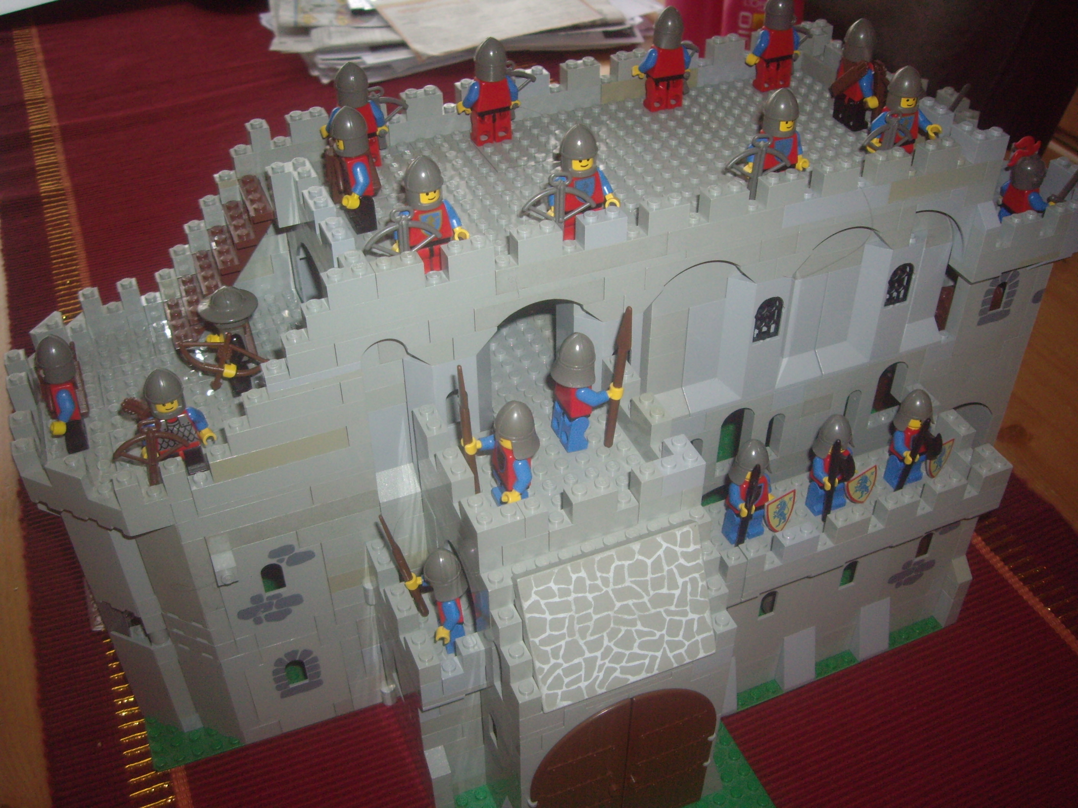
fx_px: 1183
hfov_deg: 49.0
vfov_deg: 37.7
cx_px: 539
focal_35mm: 38
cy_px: 404
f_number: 2.7
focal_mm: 6.2
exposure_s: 1/40
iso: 200
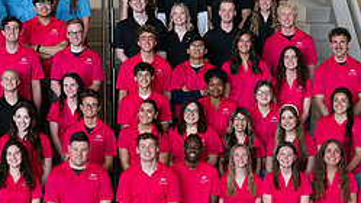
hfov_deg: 18.7
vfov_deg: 10.6
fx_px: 1091
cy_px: 137
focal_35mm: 114
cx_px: 116
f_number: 4
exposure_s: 1/125
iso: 400
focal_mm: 39
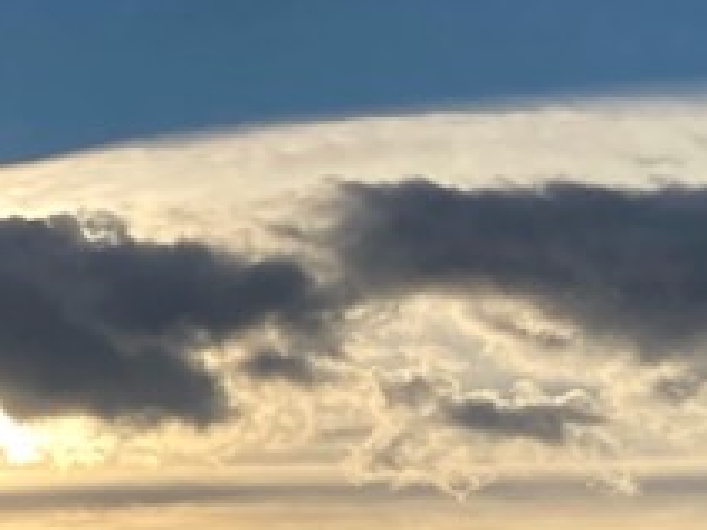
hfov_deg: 10.9
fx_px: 3470
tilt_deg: +6.5
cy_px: 657
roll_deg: -0.6
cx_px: -539
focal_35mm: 170
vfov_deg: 8.6
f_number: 1.8
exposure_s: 1/4000
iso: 25
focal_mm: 3.99
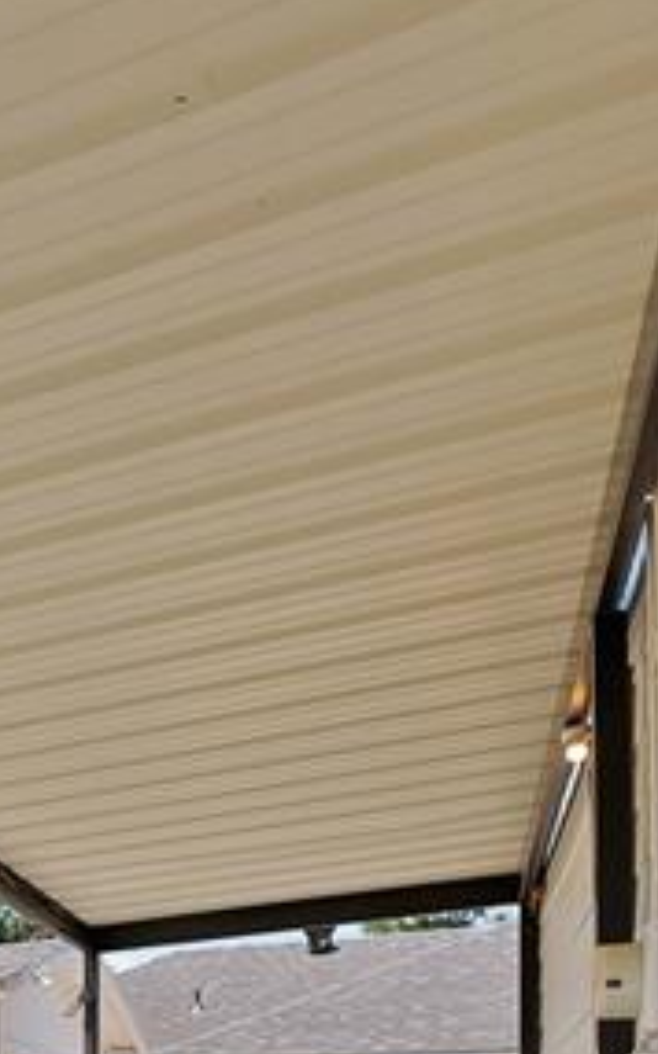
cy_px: 1178
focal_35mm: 44
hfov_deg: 24.9
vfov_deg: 37.4
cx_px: -222
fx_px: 1263
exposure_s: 1/200
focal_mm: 12
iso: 640
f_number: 9
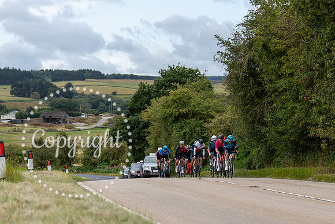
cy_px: 160
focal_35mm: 100
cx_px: 240
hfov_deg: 20.2
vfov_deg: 13.6
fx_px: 933
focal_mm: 70
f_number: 4
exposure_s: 1/800
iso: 160
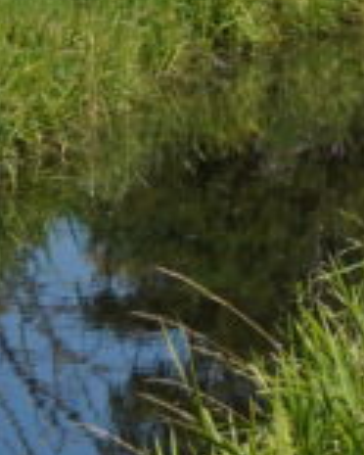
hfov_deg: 5.0
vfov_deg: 6.9
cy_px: -31
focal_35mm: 279
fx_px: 3757
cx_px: 1377
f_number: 4.5
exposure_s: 1/5000
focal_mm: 45
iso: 1000
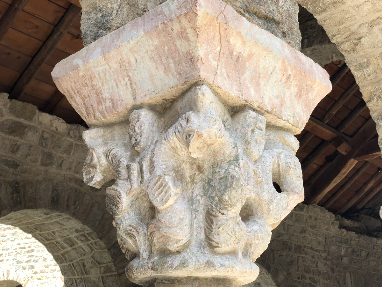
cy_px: 144
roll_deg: +0.9
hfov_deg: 36.8
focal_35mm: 52
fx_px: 574
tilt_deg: +22.1
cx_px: 191
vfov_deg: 28.0
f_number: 2.4
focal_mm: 6
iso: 16
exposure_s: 1/245
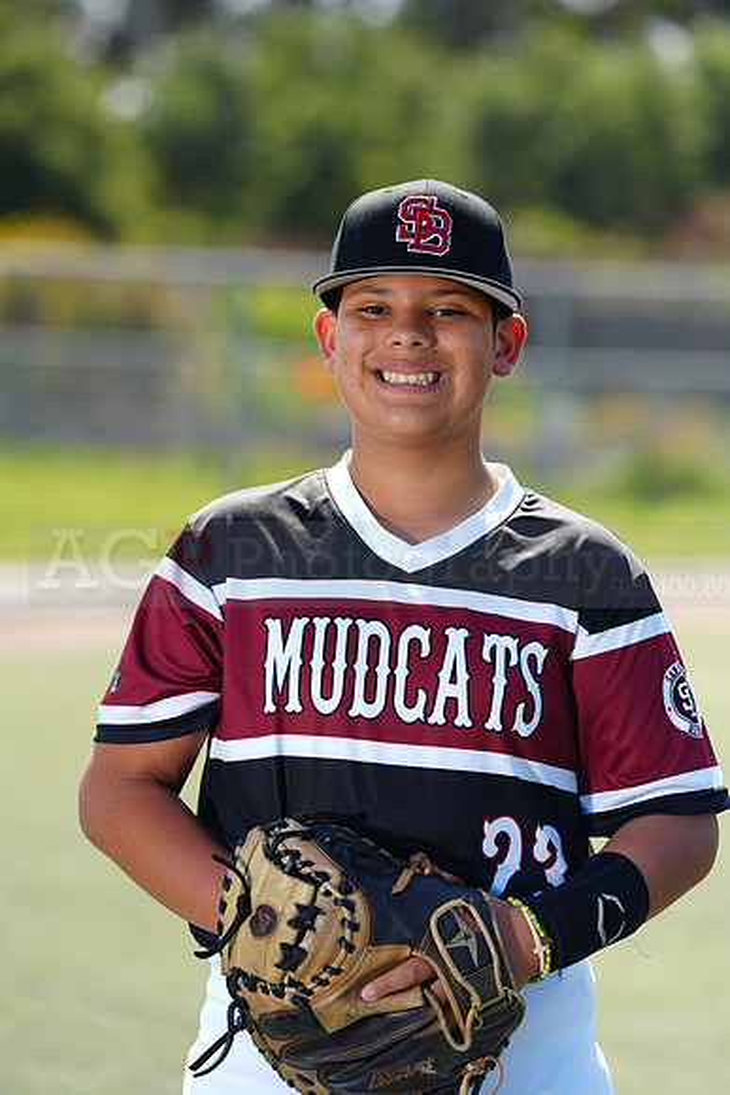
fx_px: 5654
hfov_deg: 7.4
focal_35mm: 186
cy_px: 548
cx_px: 365
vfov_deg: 11.1
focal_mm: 186
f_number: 4.5
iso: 64
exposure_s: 1/250
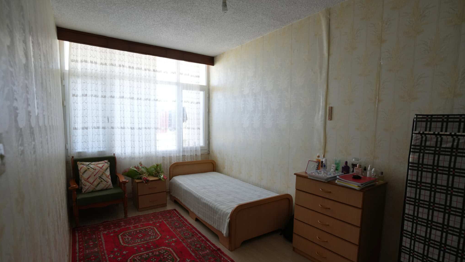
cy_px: 149
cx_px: 234
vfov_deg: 60.8
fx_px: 222
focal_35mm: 18
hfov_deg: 92.7
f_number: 4
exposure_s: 1/160
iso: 800
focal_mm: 17
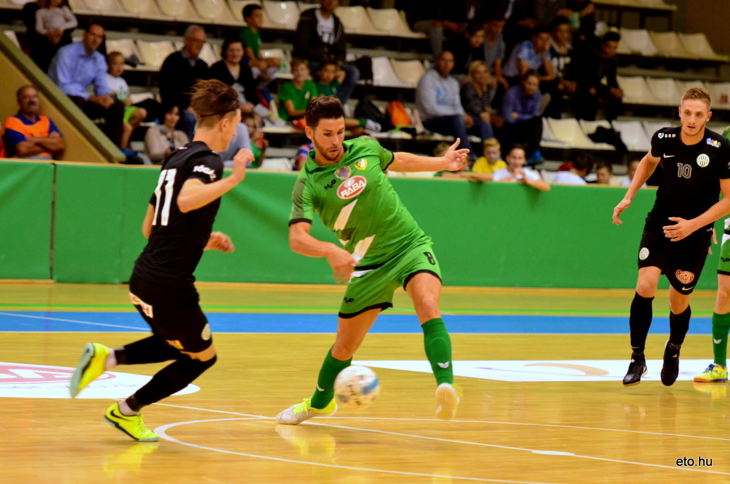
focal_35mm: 218
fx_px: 4402
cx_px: 365
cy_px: 242
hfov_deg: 9.5
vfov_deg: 6.3
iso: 3200
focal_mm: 145
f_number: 2.8
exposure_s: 1/400
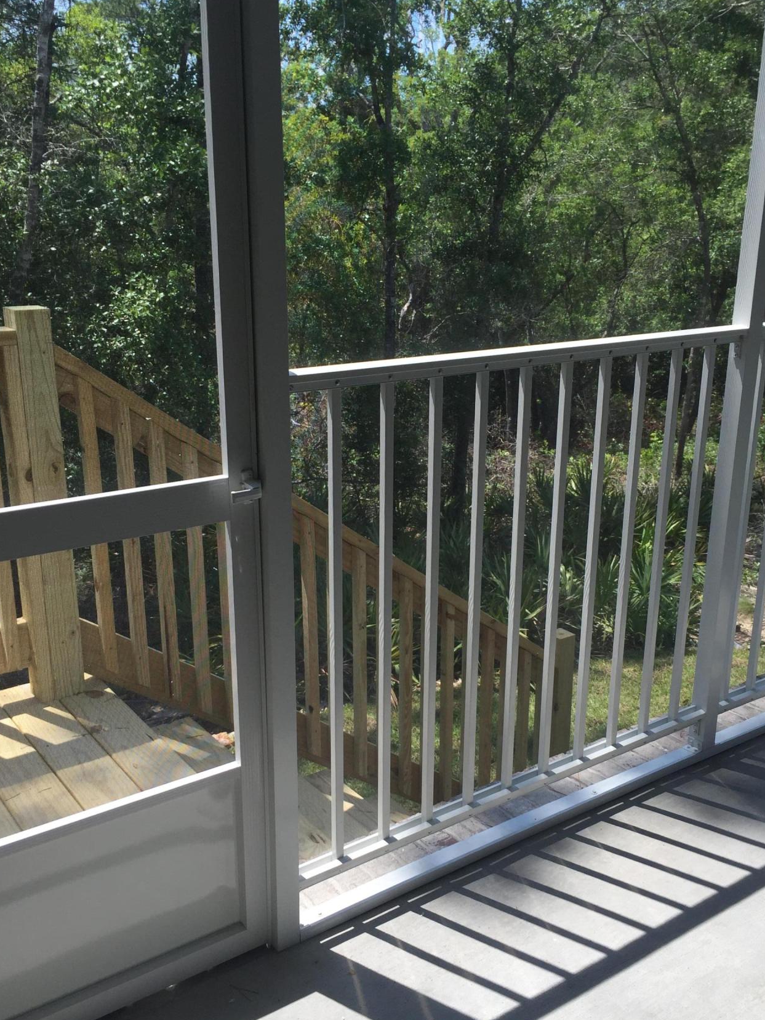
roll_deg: -0.8
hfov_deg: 40.7
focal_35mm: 35
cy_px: 531
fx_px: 1031
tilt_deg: -16.2
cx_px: 415
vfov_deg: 52.6
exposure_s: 1/659
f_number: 2.2
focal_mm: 4.15
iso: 32
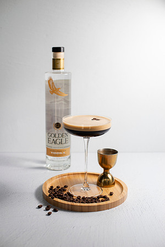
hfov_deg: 27.0
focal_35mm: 50
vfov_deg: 39.6
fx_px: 344
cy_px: 124
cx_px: 82
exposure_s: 1/200
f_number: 4
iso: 200
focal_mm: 50
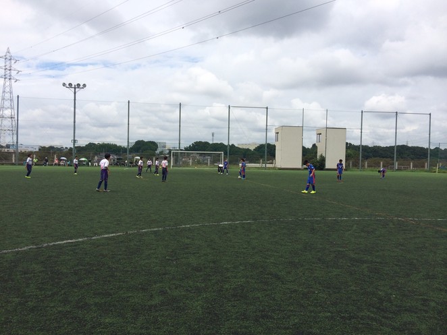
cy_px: 168
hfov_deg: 59.9
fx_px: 388
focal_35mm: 30
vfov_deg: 46.8
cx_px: 224
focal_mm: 4.12
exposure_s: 1/2933
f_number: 2.2
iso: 32
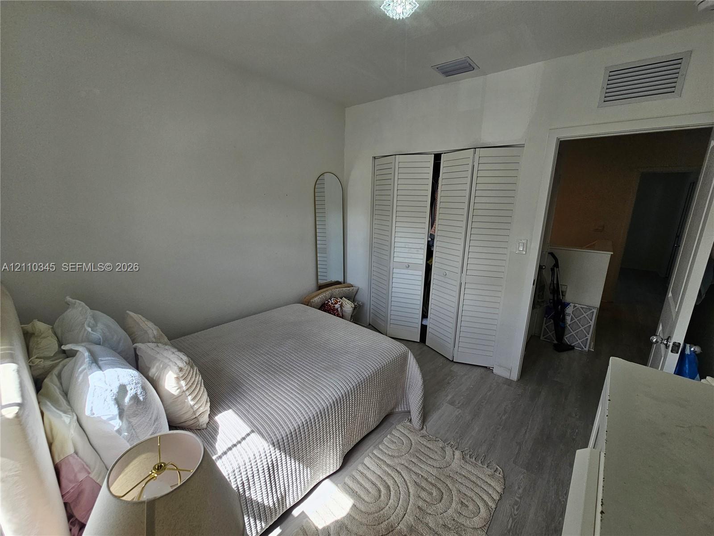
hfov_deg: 106.2
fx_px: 268
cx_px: 357
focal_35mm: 13
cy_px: 268
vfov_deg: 89.9
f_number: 2.2
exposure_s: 1/209
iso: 80
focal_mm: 2.2
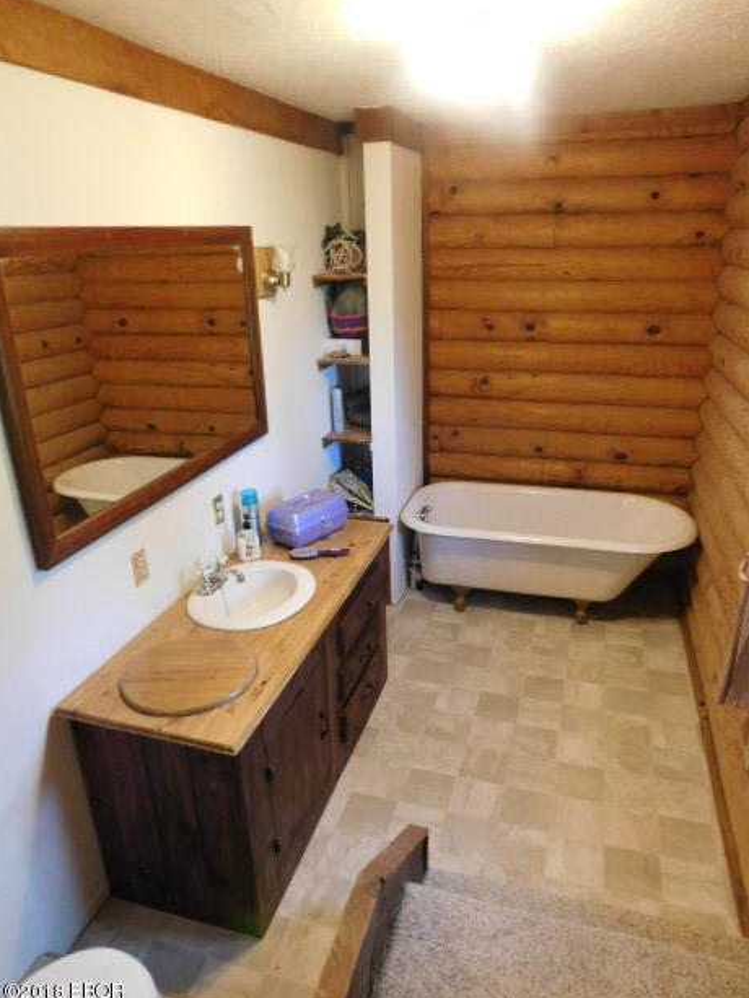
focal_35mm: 24
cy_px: 510
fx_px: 692
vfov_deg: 71.6
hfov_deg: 56.8
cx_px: 386
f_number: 3
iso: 400
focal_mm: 4
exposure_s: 1/13
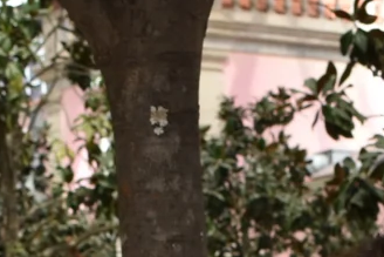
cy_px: 736
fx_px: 2433
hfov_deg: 9.0
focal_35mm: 228
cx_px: 345
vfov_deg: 5.7
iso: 200
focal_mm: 26
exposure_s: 1/250
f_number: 5.6
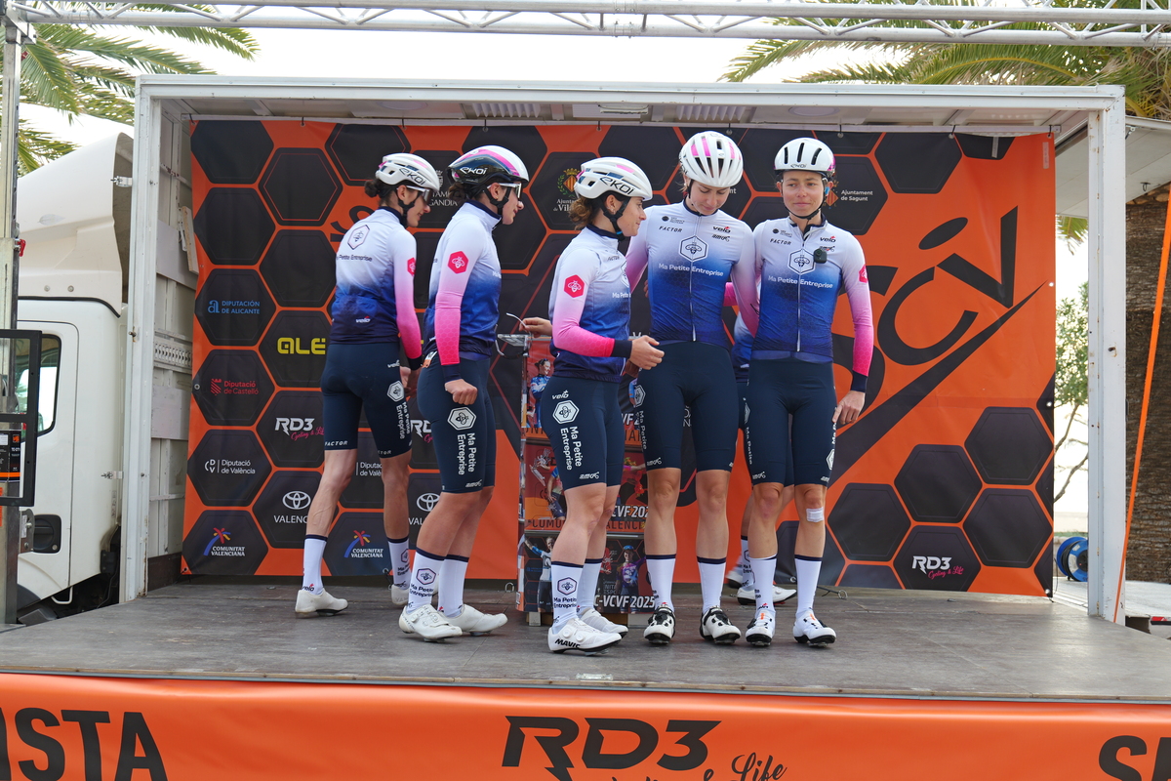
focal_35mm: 44
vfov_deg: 30.5
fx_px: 1431
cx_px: 586
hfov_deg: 44.5
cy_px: 390
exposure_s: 1/125
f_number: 5.6
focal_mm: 44
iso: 250
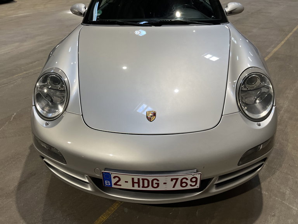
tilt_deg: -37.2
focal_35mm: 26
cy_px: 112
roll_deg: +4.5
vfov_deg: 53.1
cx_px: 149
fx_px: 224
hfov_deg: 67.3
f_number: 1.6
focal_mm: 5.1
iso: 125
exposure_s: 1/121
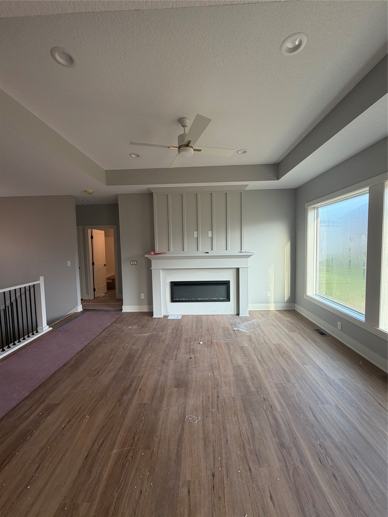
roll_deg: +1.7
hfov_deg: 85.7
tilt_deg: -2.8
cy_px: 258
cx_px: 194
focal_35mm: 14
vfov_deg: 102.1
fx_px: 209
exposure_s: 1/121
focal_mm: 2.22
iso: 100
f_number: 2.2
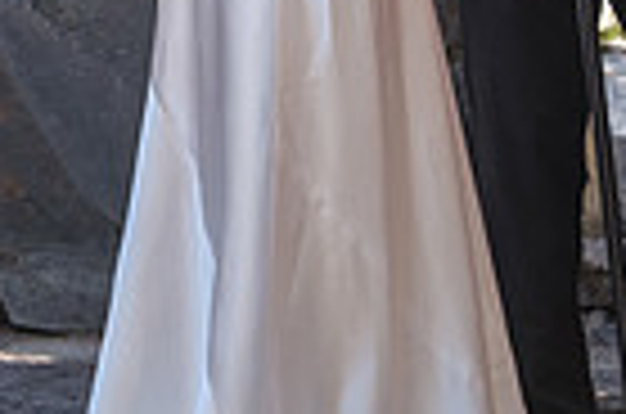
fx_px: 1960
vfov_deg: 11.3
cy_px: -313
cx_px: -212
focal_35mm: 113
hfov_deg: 17.0
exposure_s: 1/300
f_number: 3.2
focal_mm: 18
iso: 250
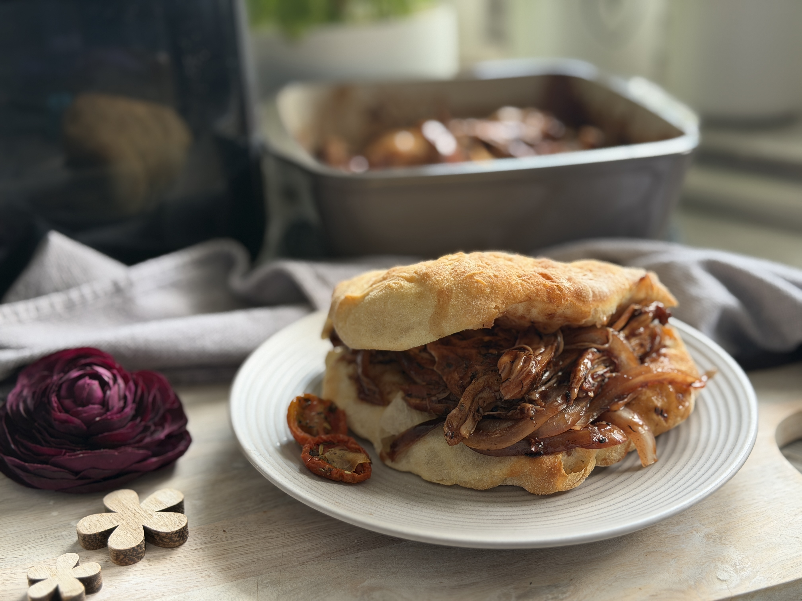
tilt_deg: -24.0
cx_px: 401
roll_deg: +1.8
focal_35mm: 48
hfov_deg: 39.7
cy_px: 300
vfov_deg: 30.3
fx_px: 1112
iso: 100
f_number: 1.78
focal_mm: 6.76
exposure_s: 1/103
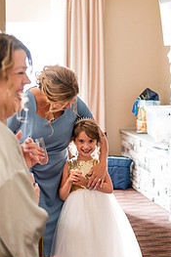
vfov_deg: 21.9
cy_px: 138
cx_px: 82
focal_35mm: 93
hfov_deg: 14.7
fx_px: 663
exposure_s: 1/200
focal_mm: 35
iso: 1000
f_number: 2.2
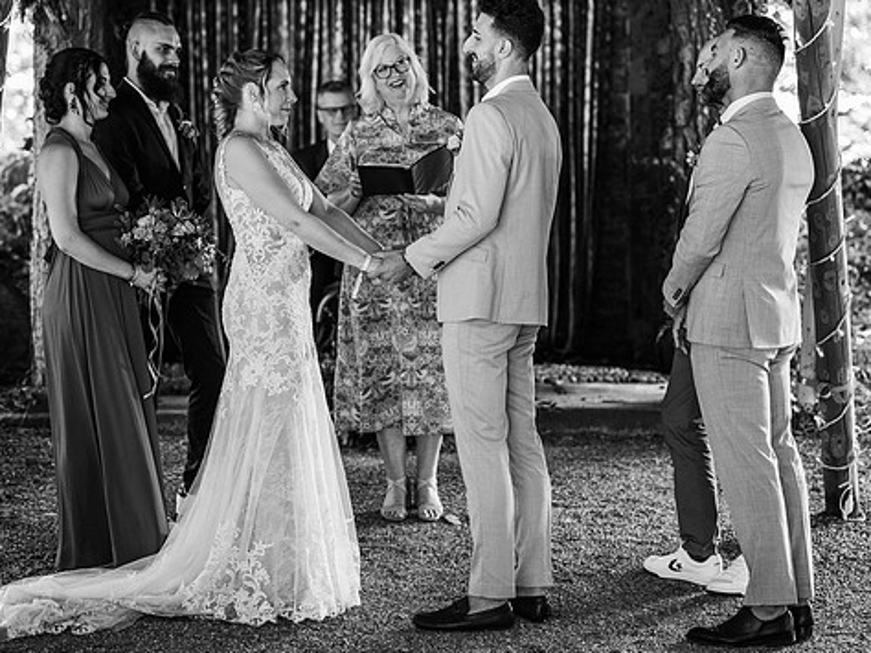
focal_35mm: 100
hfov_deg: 19.6
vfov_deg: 14.8
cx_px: 397
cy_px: 305
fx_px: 2515
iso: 1000
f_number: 2.5
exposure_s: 1/200
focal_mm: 85
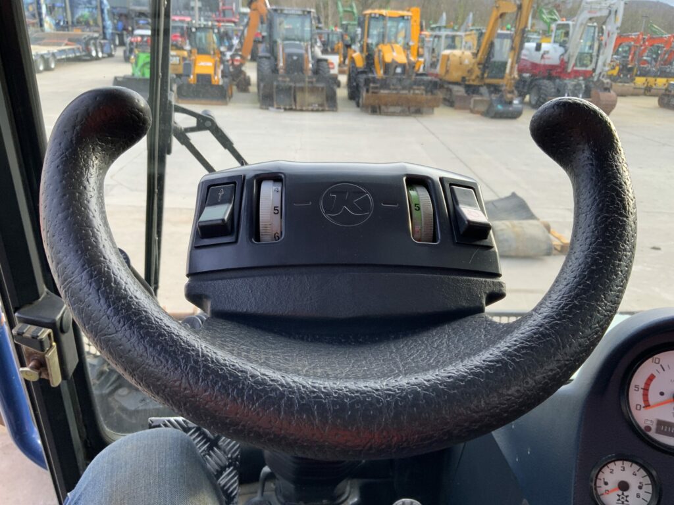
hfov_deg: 61.7
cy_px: 252
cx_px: 337
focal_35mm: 29
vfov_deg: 48.2
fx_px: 565
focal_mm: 3
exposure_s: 1/122
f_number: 1.8
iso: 25
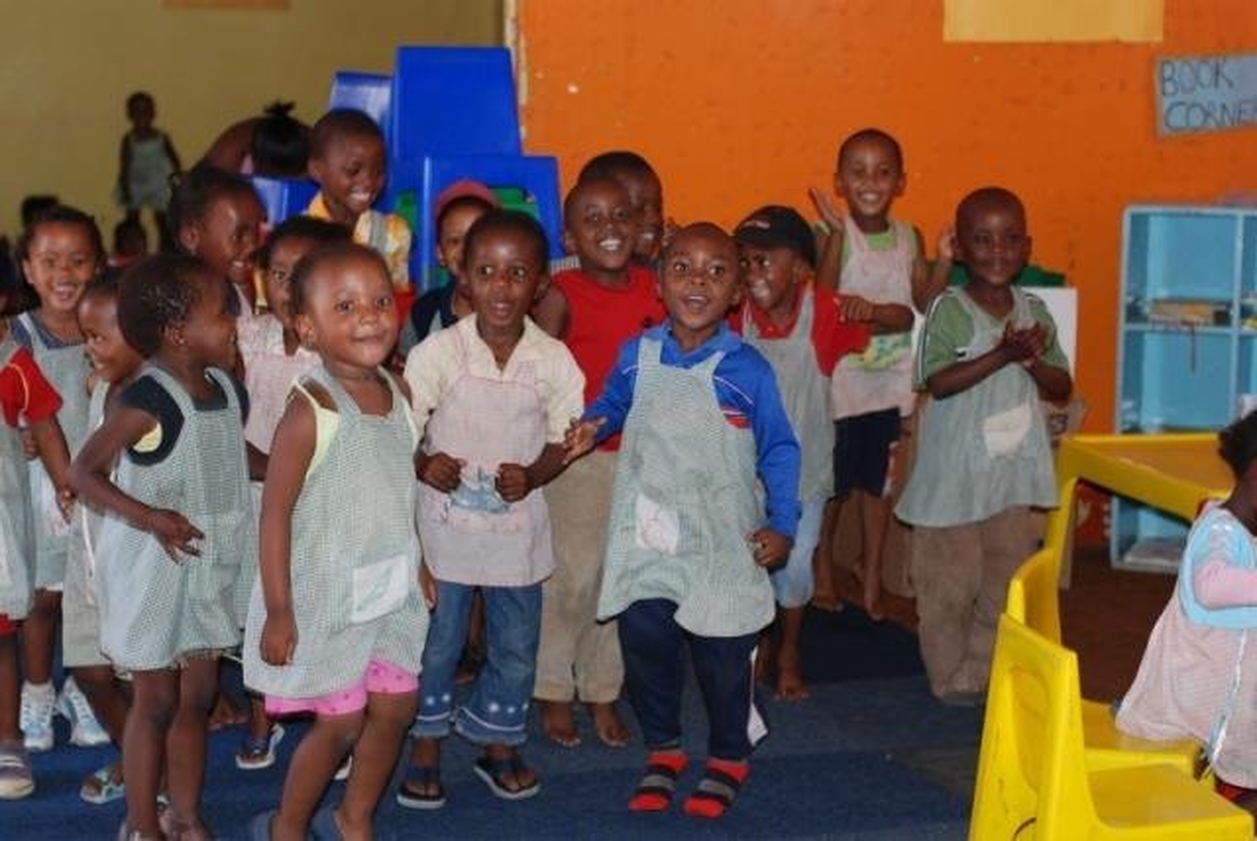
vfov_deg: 18.2
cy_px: 420
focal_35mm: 75
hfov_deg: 27.0
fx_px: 2621
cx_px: 628
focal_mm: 50
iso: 200
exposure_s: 1/60
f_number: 2.8
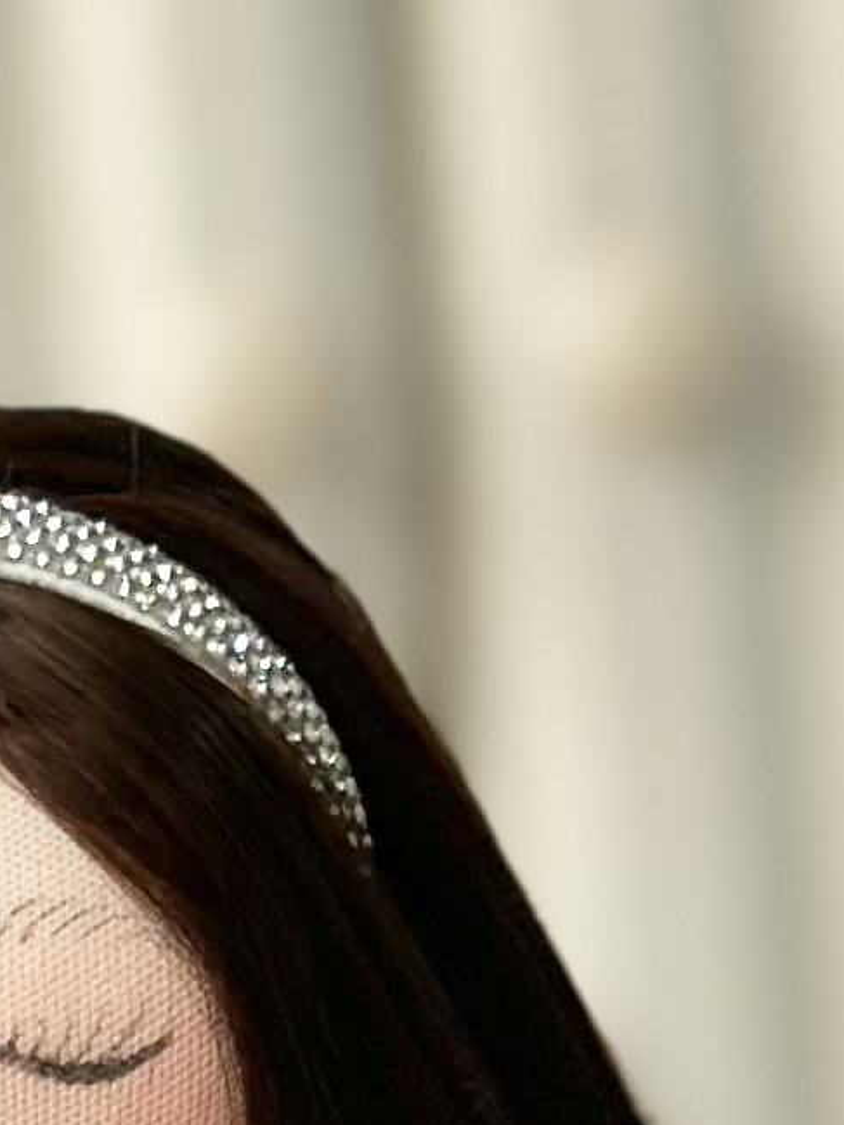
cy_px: 2257
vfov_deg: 6.5
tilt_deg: -7.3
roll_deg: +5.3
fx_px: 9685
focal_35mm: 298
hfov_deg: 5.0
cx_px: -59
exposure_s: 1/112
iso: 64
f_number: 1.78
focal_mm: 6.86
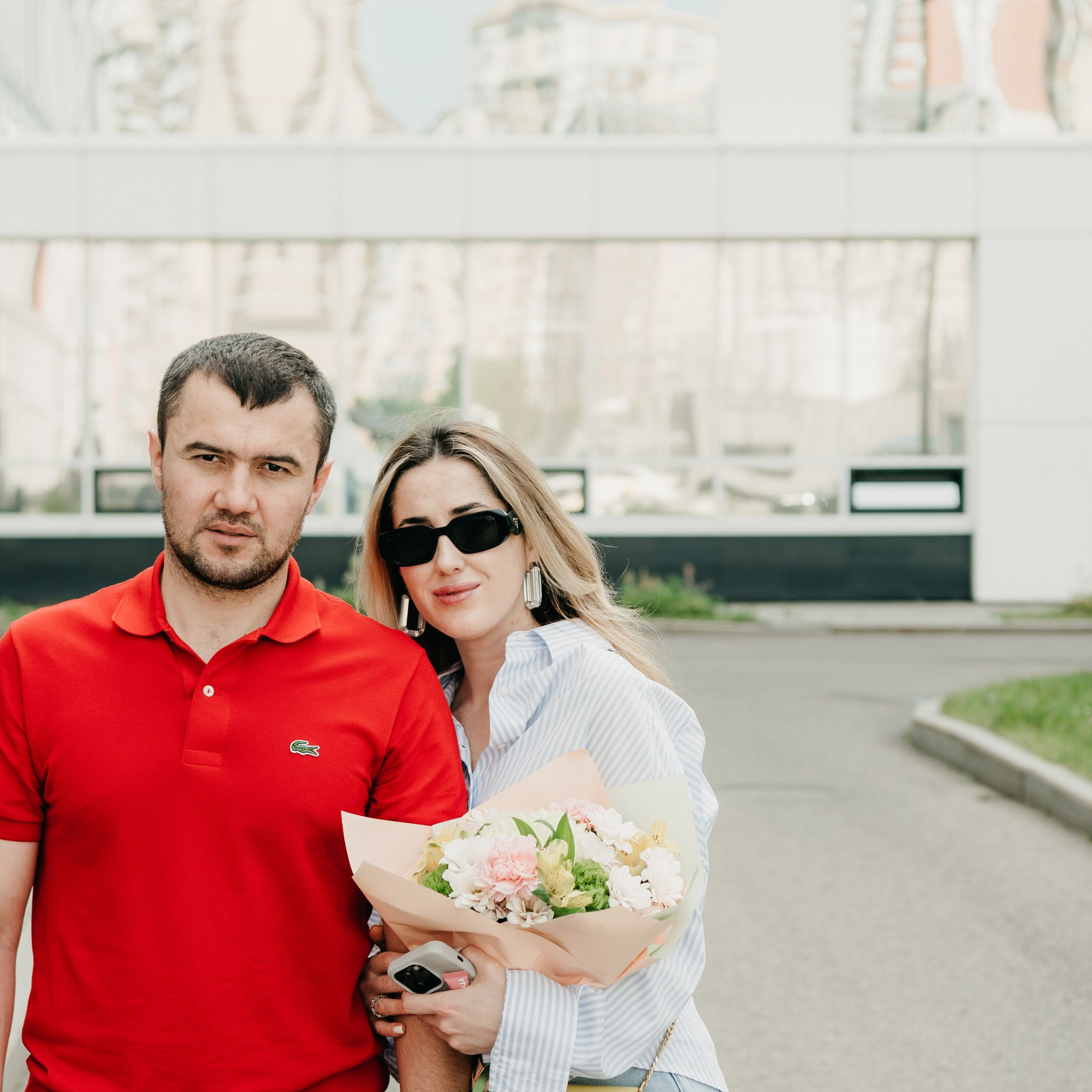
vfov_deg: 16.1
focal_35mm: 108
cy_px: 592
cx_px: 424
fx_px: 3855
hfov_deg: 16.1
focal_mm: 58
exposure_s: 1/320
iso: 125
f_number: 4
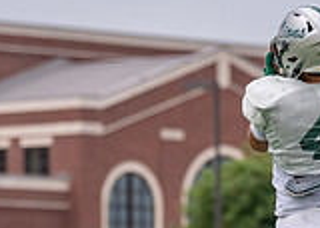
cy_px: 225
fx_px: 4159
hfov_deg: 4.4
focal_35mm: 458
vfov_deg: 3.1
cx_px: 368
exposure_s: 1/3200
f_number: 2.8
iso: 320
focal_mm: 118
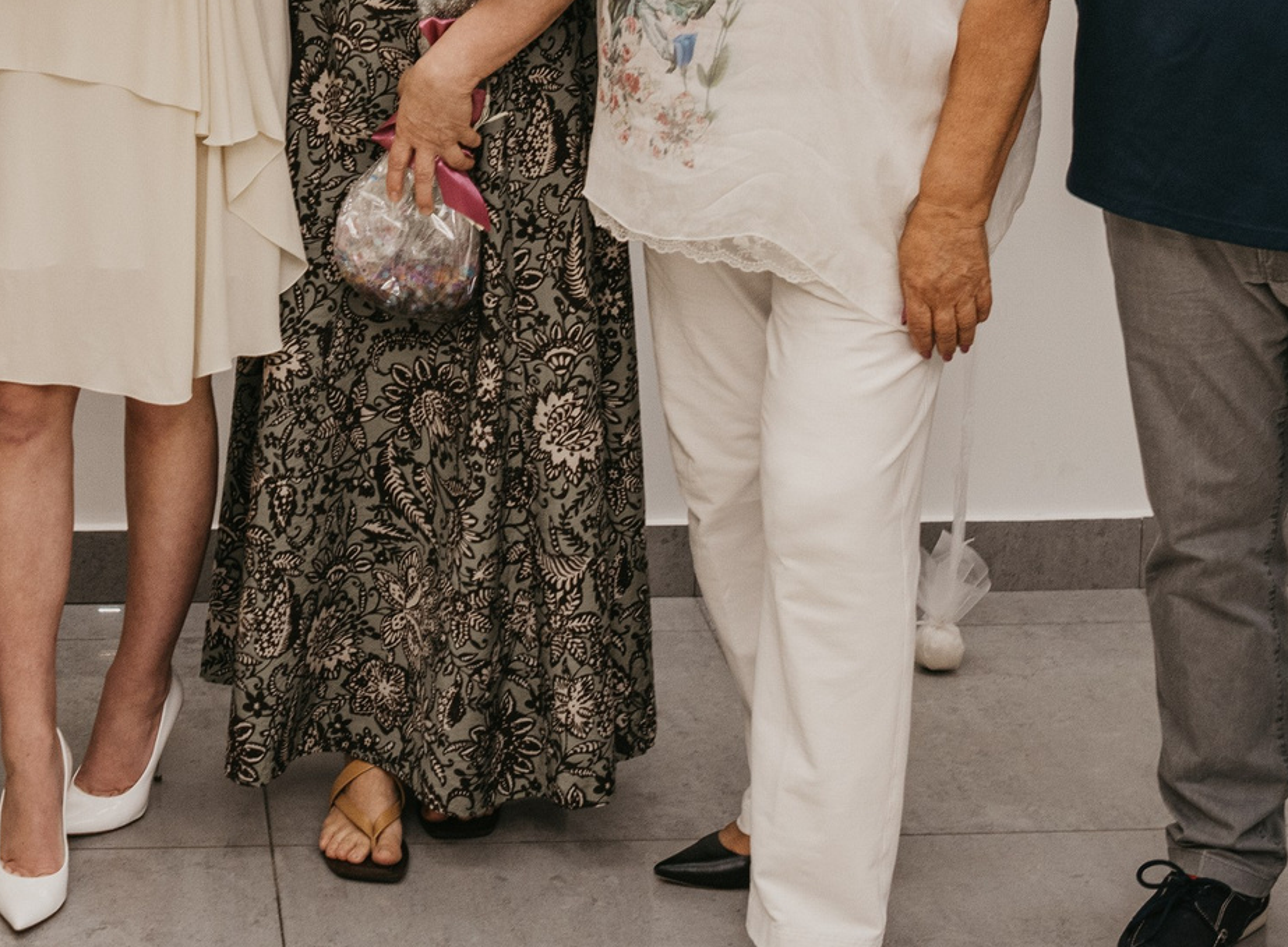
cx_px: 176
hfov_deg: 22.0
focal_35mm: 88
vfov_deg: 16.0
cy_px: -162
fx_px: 3252
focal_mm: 29
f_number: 4
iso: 400
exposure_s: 1/160
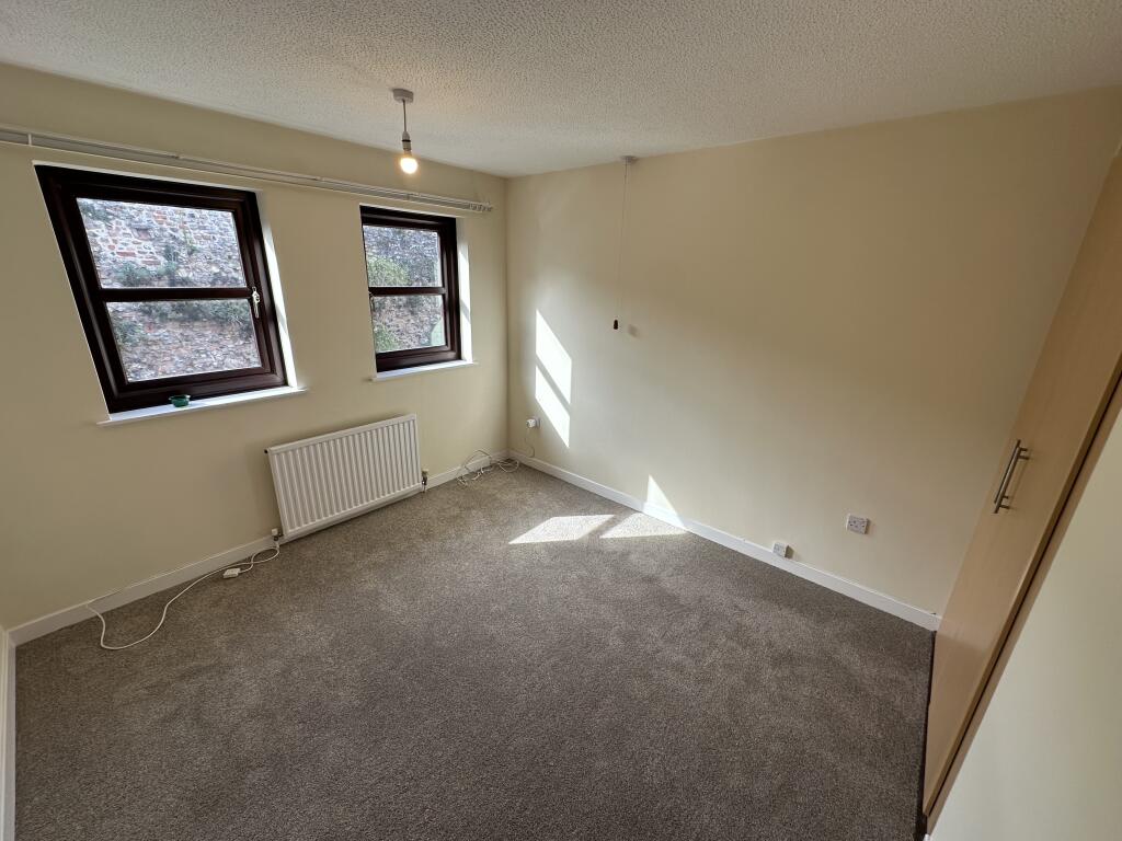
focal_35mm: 14
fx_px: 454
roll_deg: -1.5
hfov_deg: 102.1
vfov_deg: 85.7
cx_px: 561
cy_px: 420
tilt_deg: -18.8
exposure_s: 1/150
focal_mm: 2.22
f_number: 2.2
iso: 40
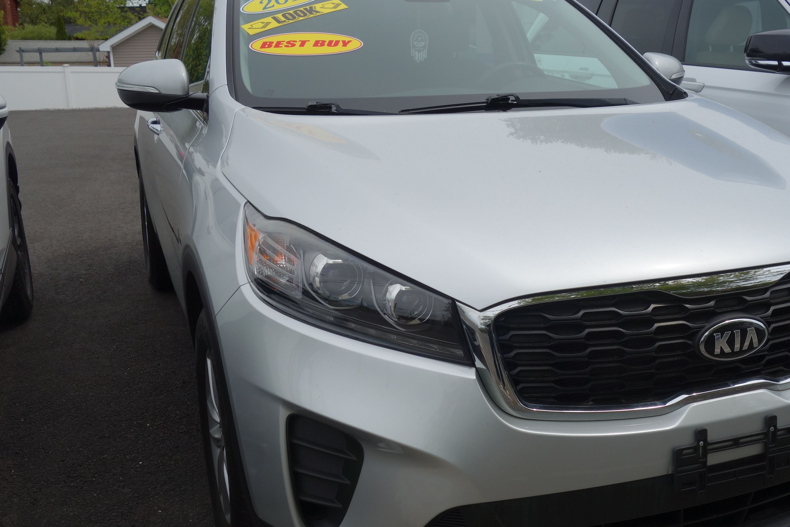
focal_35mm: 39
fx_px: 856
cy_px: 261
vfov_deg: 34.2
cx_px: 463
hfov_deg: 49.3
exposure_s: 1/640
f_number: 5.6
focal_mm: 10.4
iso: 125
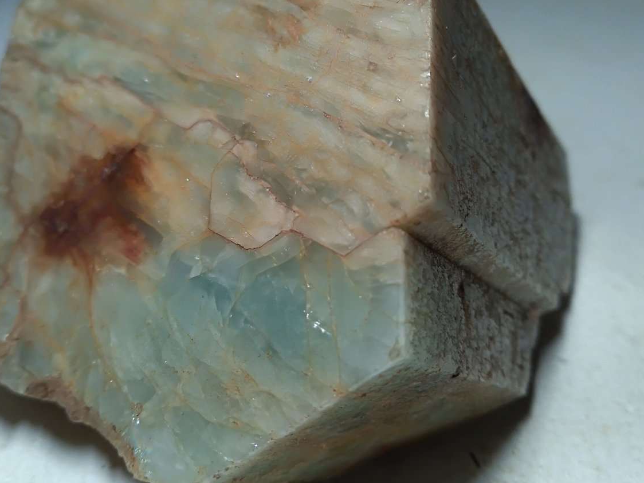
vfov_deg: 38.6
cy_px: 205
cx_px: 300
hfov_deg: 50.1
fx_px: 688
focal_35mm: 37
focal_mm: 3.54
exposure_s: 1/423
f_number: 2
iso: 100
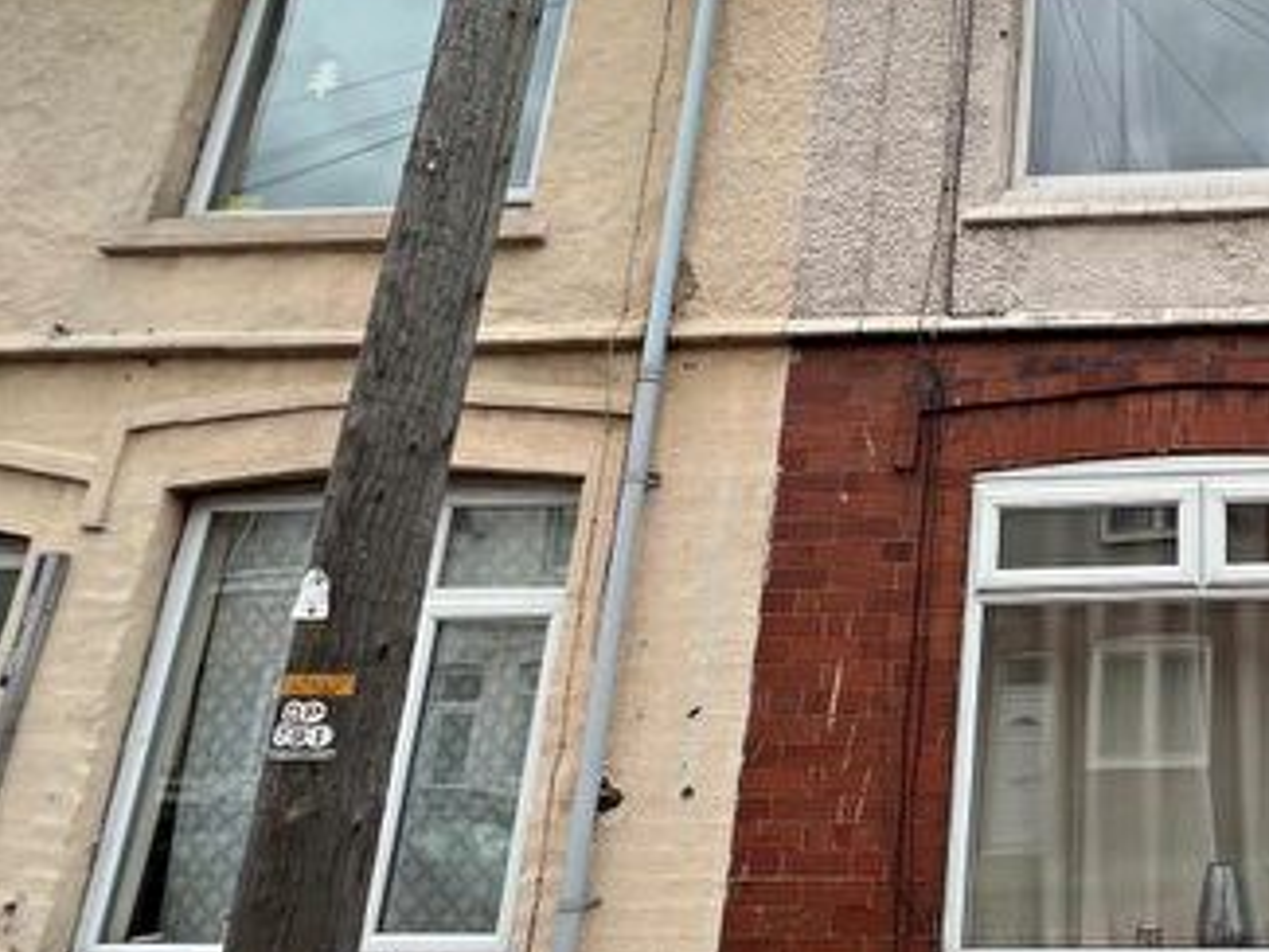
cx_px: 1234
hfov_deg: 52.2
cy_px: 408
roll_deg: +0.6
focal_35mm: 28
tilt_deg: +16.6
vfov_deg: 49.6
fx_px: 1027
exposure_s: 1/109
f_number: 1.8
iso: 32
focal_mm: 1.57
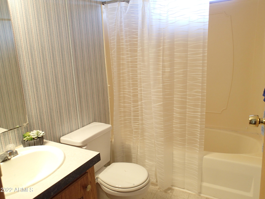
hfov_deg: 69.4
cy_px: 100
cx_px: 132
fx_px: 191
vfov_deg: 54.9
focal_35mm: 25
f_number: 2
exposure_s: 1/40
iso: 200
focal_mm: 4.5
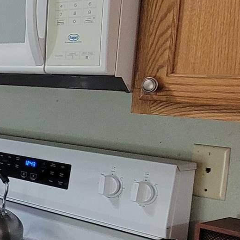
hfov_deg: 17.9
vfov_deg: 25.3
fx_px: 533
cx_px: -234
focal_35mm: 68
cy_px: 141
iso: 250
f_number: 2.2
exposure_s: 1/60
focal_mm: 2.2
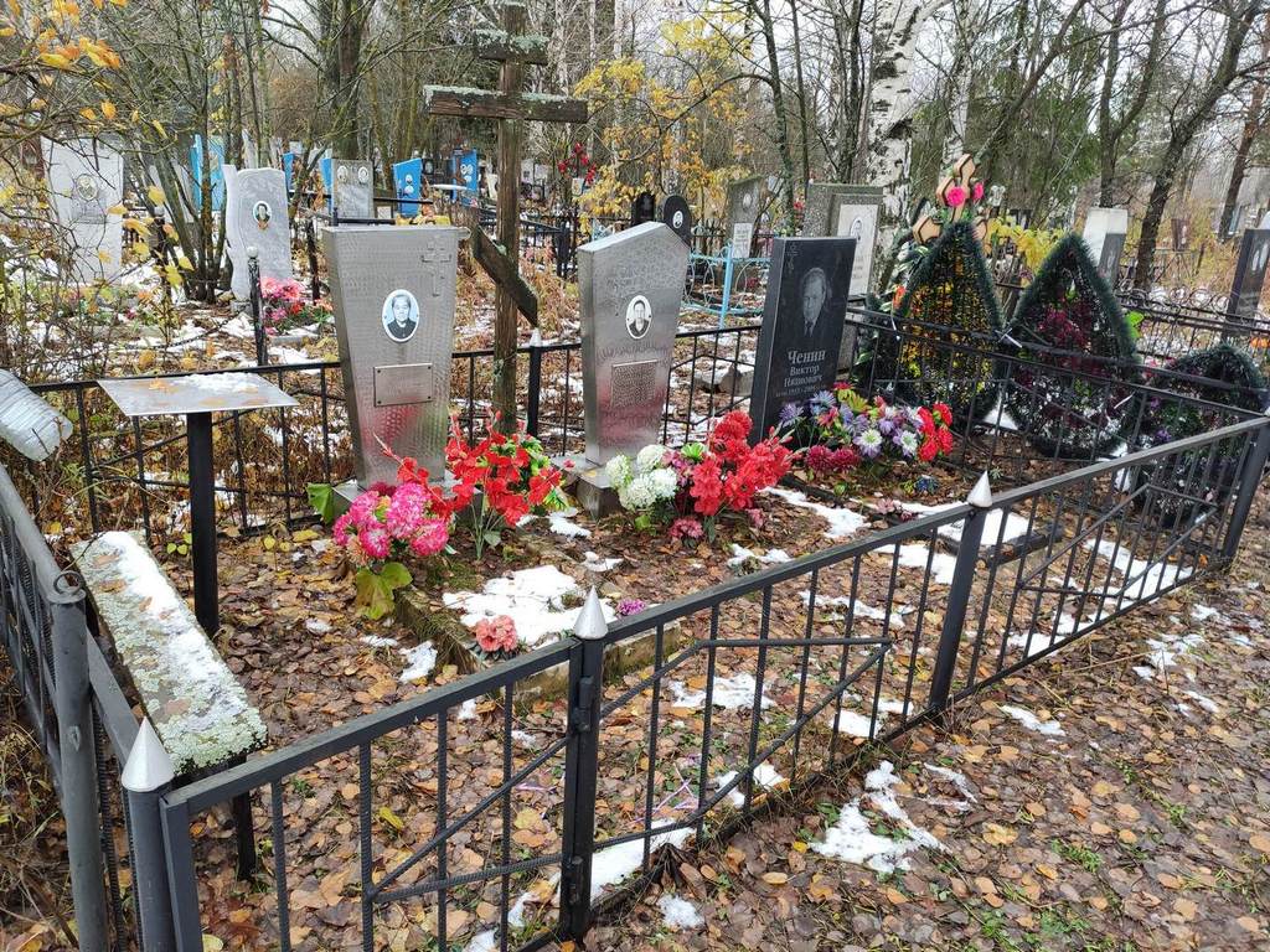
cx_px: 635
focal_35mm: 26
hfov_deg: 67.3
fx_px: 954
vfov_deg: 53.1
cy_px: 476
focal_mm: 4.77
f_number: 1.75
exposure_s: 1/100
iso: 142
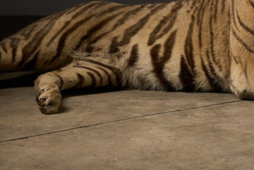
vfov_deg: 10.2
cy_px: -13
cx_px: 184
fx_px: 939
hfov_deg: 15.3
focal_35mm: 133
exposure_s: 1/125
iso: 250
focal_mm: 56
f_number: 6.3
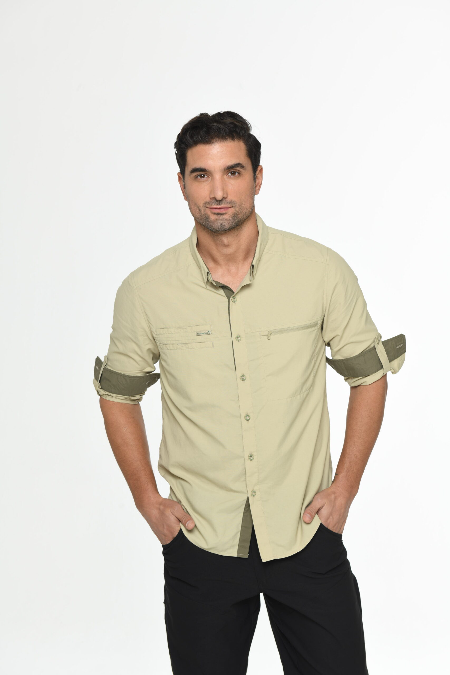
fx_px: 1312
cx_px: 225
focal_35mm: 70
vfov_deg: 28.8
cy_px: 338
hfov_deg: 19.5
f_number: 9
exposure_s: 1/160
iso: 100
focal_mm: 70
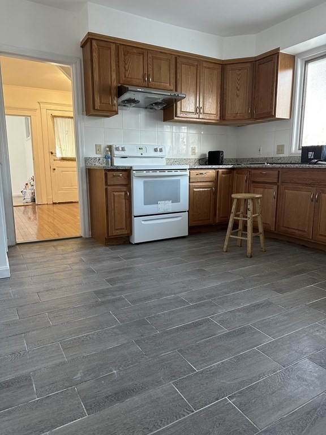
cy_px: 218
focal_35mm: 24
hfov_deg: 56.8
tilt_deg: -9.1
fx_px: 301
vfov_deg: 71.6
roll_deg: +0.8
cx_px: 163
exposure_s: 1/60
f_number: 1.78
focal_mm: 6.86
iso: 200
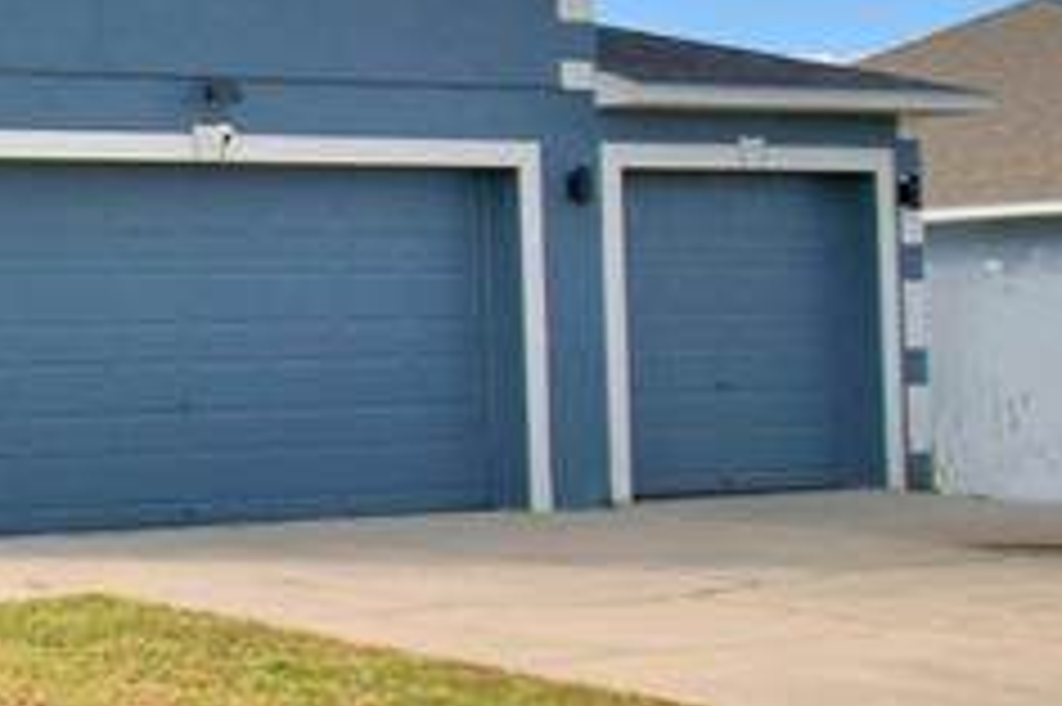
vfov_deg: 20.9
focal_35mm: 65
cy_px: 301
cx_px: -652
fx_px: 1916
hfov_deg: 23.0
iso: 100
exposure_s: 1/1600
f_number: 4.5
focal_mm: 10
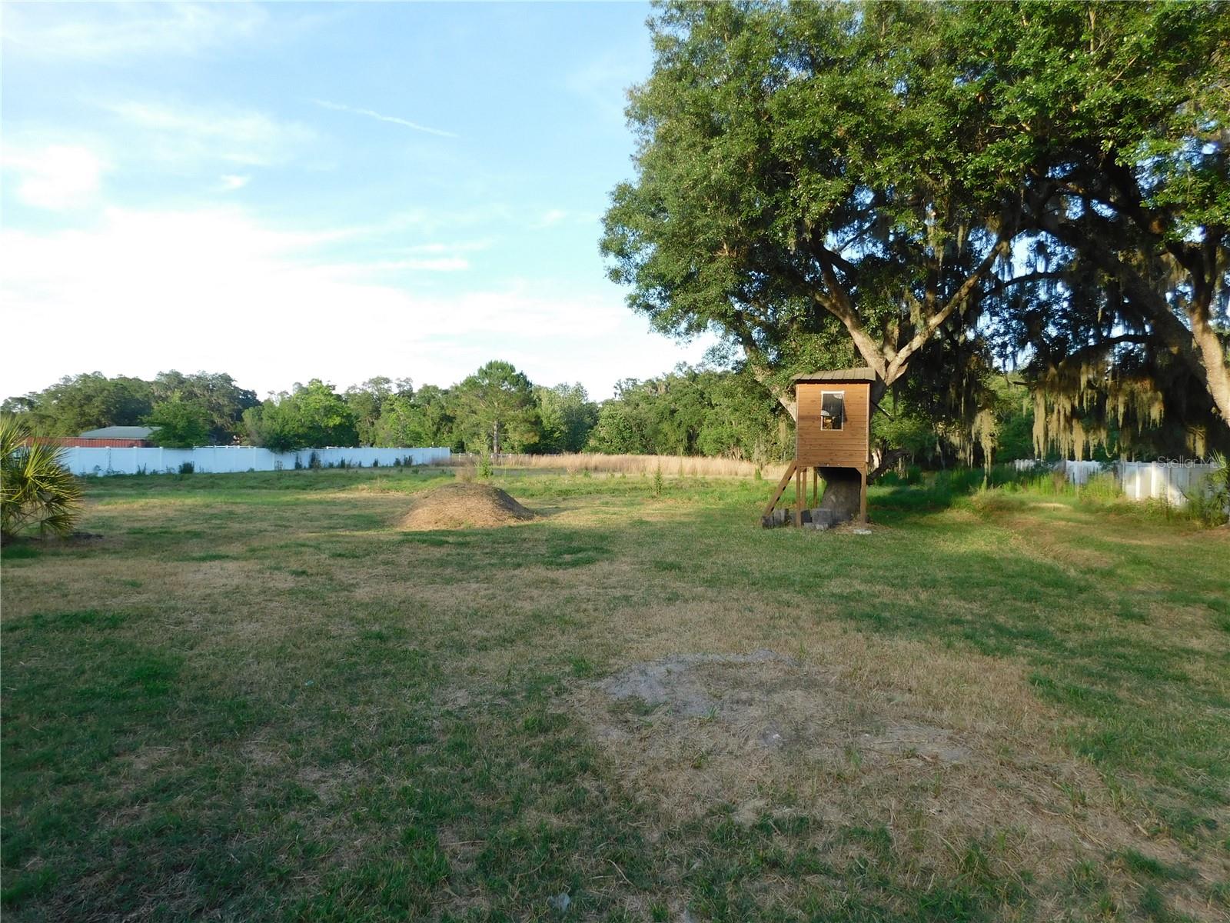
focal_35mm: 23
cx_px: 615
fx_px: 817
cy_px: 462
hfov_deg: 73.9
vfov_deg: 58.9
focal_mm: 4
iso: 125
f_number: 3
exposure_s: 1/320
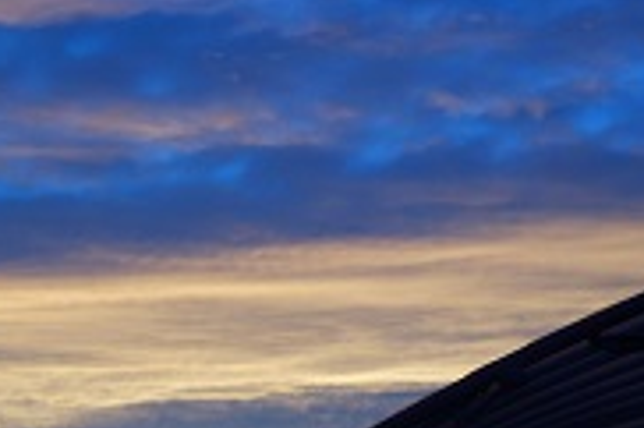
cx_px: -184
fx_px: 2806
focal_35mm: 157
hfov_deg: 12.7
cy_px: 225
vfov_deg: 8.7
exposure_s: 1/160
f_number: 3.5
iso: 200
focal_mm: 21.29
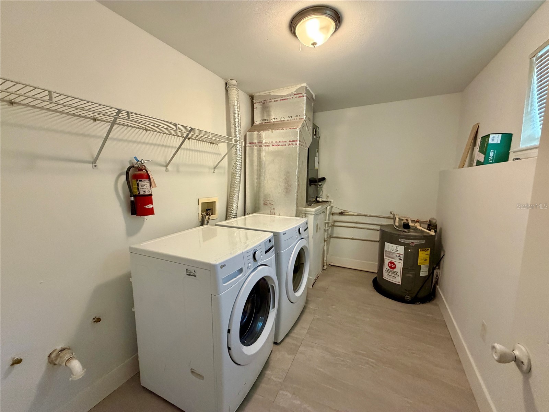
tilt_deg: -7.4
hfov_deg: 102.1
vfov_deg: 85.7
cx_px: 274
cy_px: 206
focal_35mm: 14
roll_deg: +0.0
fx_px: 222
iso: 500
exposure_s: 1/60
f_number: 2.2
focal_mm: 2.22
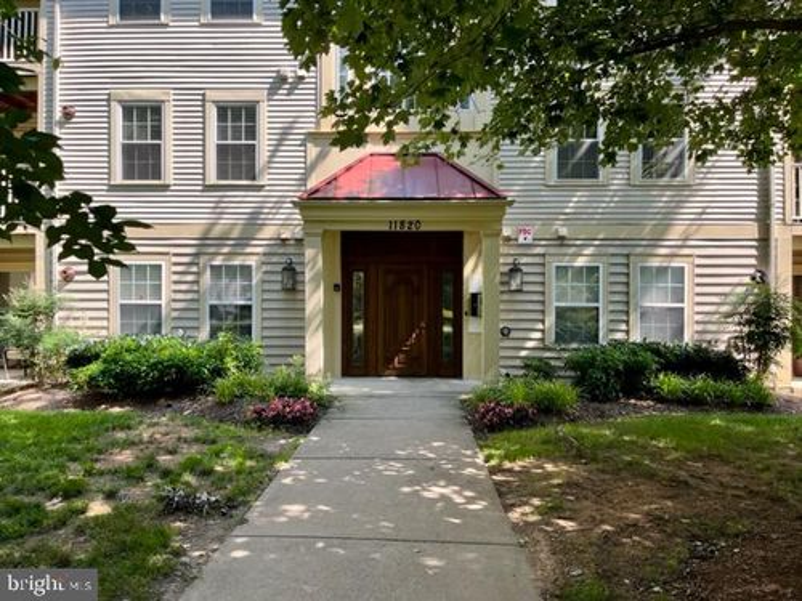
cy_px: 300
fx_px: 602
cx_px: 401
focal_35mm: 26
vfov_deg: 53.1
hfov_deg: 67.3
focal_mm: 5.1
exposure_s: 1/563
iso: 50
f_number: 1.6
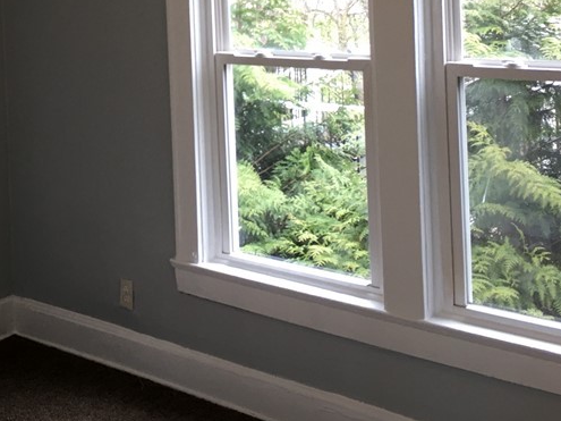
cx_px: 161
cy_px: 6
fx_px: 972
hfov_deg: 31.8
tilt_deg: -0.6
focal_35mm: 60
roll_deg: +1.4
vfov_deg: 23.4
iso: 25
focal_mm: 4.15
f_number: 2.2
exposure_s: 1/30
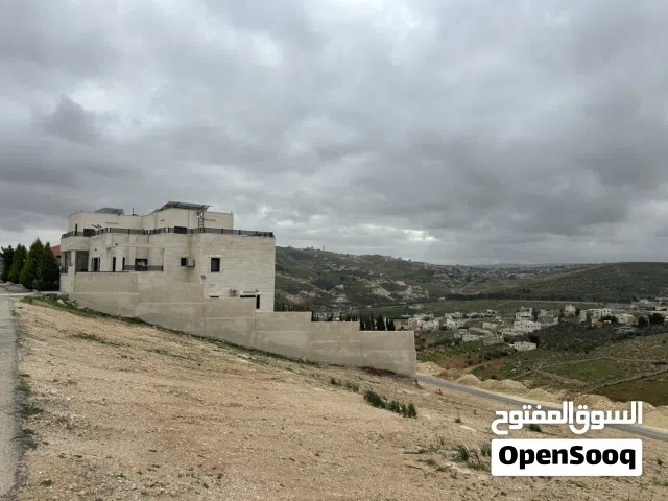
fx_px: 463
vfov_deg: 56.8
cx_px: 334
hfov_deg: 71.6
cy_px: 250
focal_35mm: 24
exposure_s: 1/5848
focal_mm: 6.86
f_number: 1.78
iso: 80
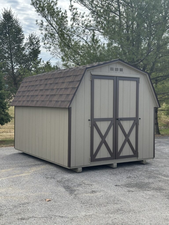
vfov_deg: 39.7
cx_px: 84
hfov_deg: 30.3
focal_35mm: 48
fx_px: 312
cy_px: 112
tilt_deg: -3.6
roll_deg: +0.8
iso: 64
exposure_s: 1/2532
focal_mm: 6.86
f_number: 1.78
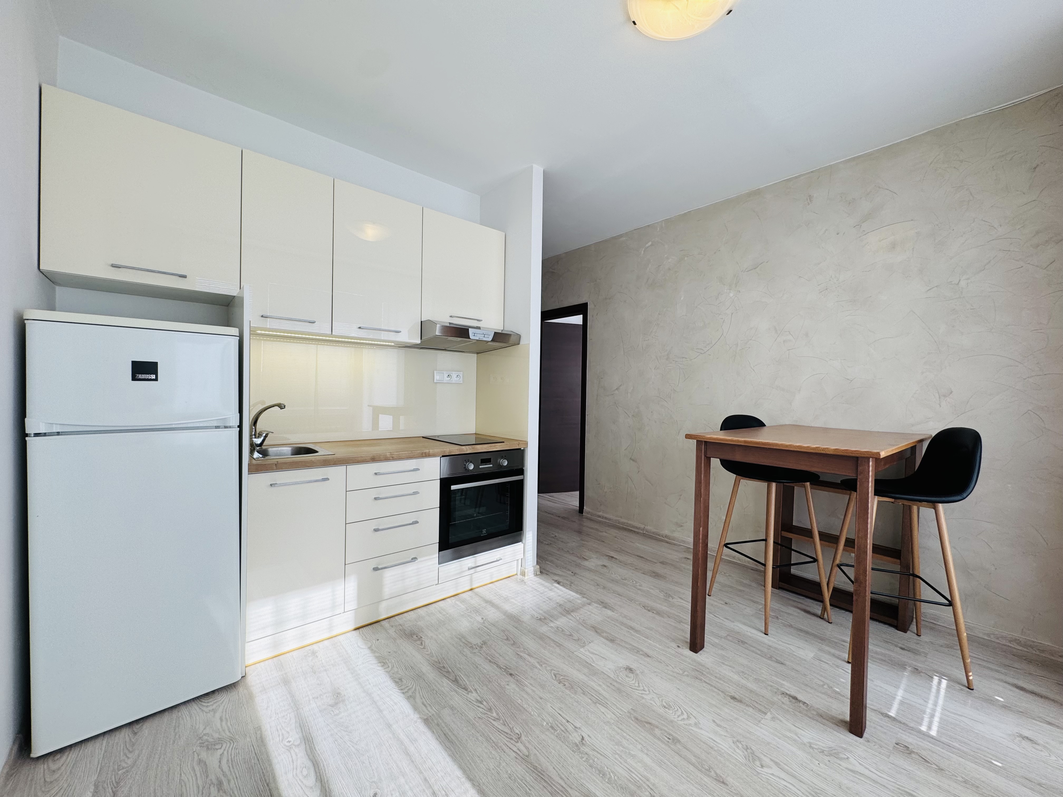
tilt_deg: -0.6
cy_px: 398
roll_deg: -0.9
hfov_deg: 102.1
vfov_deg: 85.7
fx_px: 430
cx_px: 532
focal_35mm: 14
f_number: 2.2
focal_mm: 2.22
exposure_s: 1/134
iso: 40
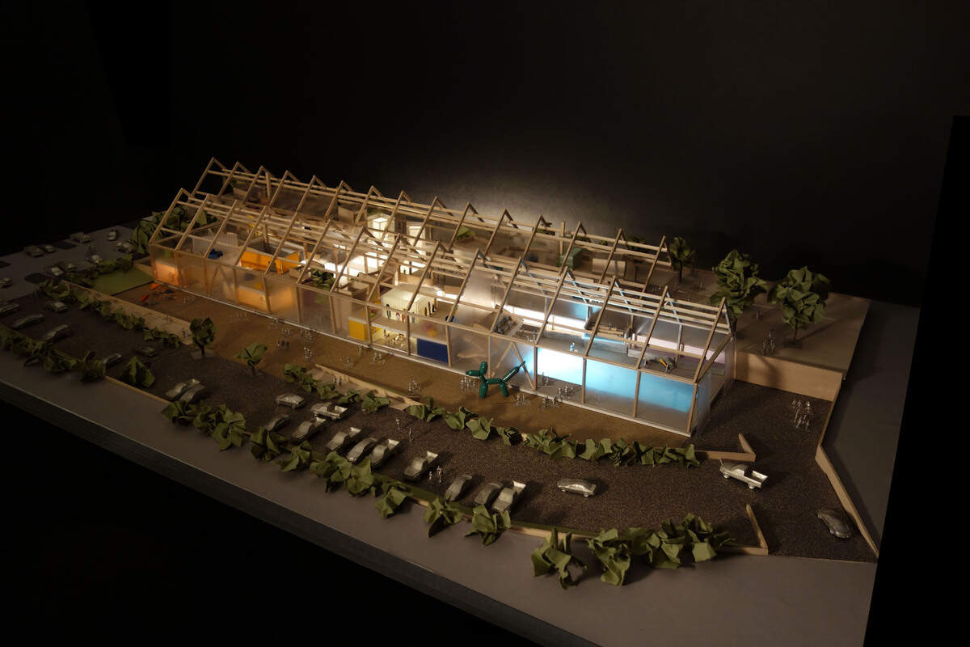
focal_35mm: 28
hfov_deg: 65.5
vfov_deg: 46.4
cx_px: 485
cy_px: 324
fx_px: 754
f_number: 1.8
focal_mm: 10.4
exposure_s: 1/1.6
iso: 125
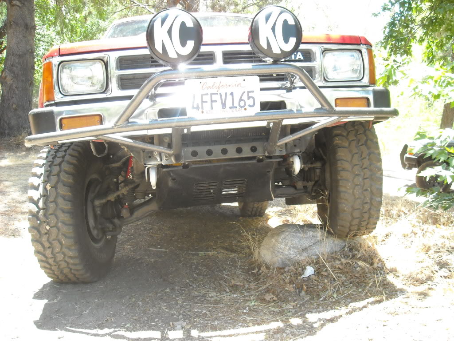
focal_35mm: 35
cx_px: 227
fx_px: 459
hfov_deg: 52.6
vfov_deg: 40.7
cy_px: 170
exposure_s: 1/250
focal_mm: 5.7
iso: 336
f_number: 2.8
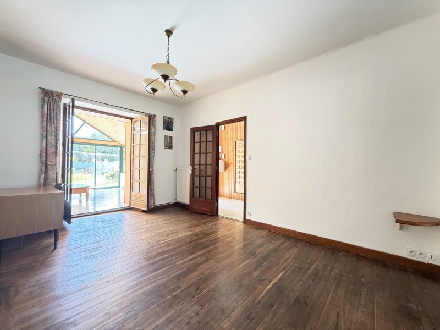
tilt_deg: +0.9
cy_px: 165
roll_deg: -0.2
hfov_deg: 102.1
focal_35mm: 14
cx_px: 220
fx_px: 178
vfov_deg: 85.7
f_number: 2.2
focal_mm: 2.22
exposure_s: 1/50
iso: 500
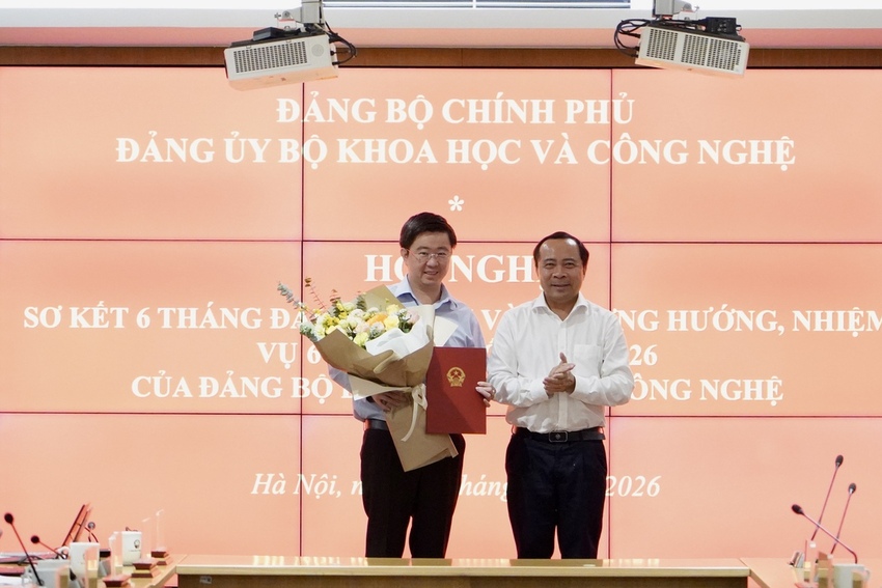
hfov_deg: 19.5
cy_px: 294
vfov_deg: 13.0
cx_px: 441
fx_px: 2573
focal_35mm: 105
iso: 10000
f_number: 4
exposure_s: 1/500
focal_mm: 105
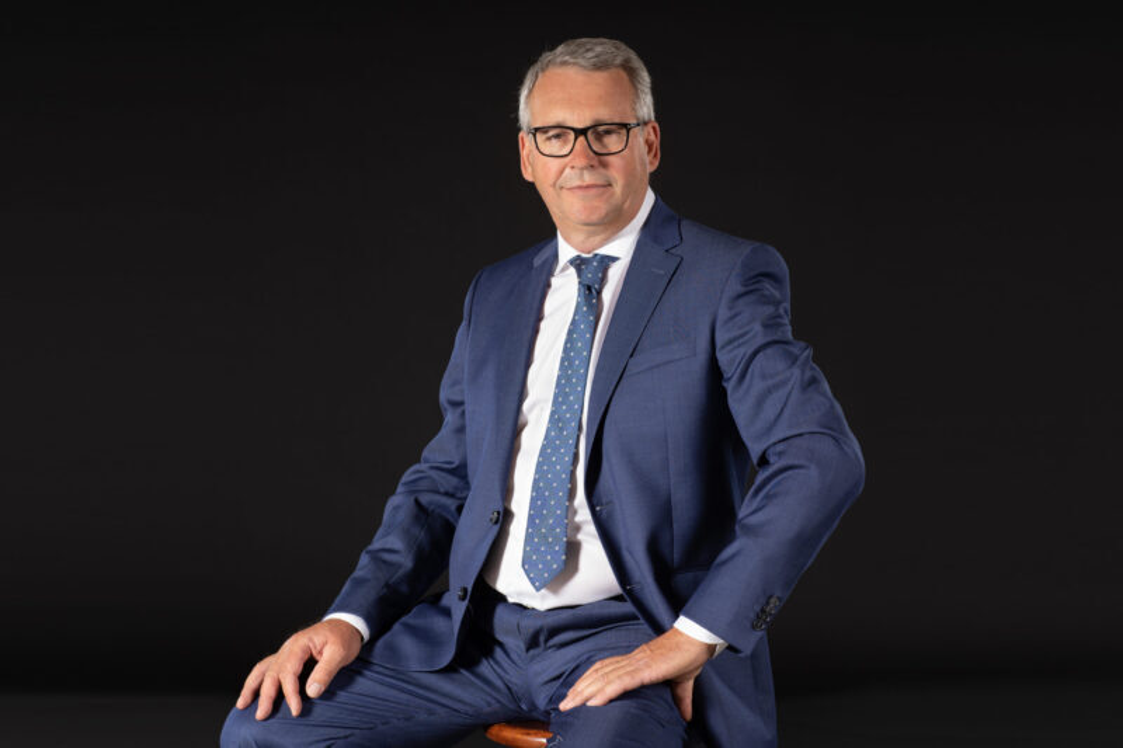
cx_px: 562
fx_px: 2651
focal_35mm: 85
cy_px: 374
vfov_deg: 16.1
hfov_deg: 23.9
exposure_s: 1/160
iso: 50
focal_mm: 85
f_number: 6.3
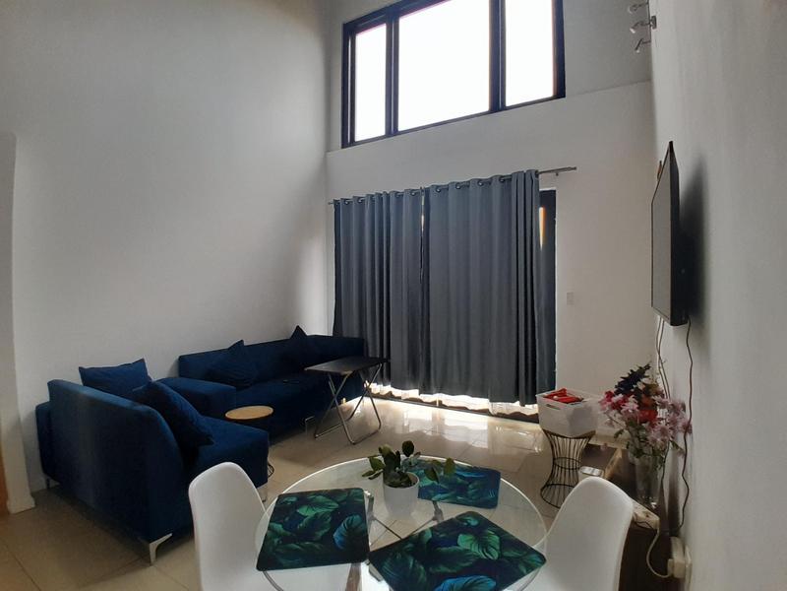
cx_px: 394
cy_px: 296
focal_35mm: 17
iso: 80
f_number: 2.2
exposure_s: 1/100
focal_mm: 1.46
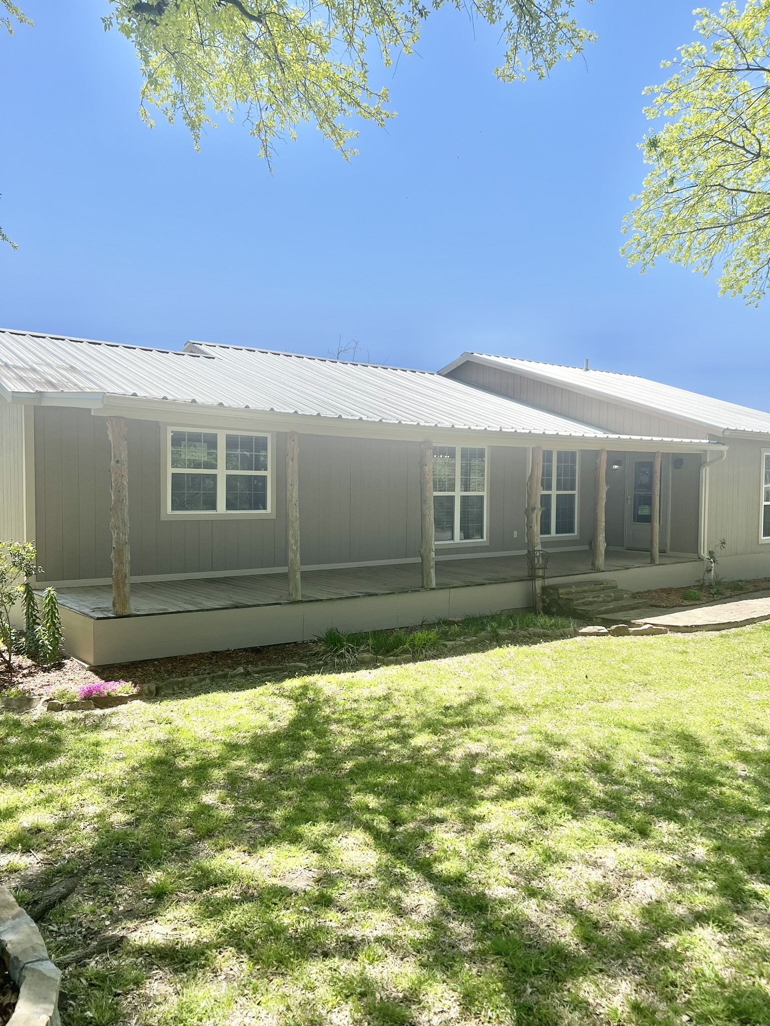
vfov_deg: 67.3
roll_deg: -0.4
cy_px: 513
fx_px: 771
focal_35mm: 26
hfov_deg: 53.1
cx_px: 385
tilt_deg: -2.7
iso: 50
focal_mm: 5.7
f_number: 1.5
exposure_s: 1/4444
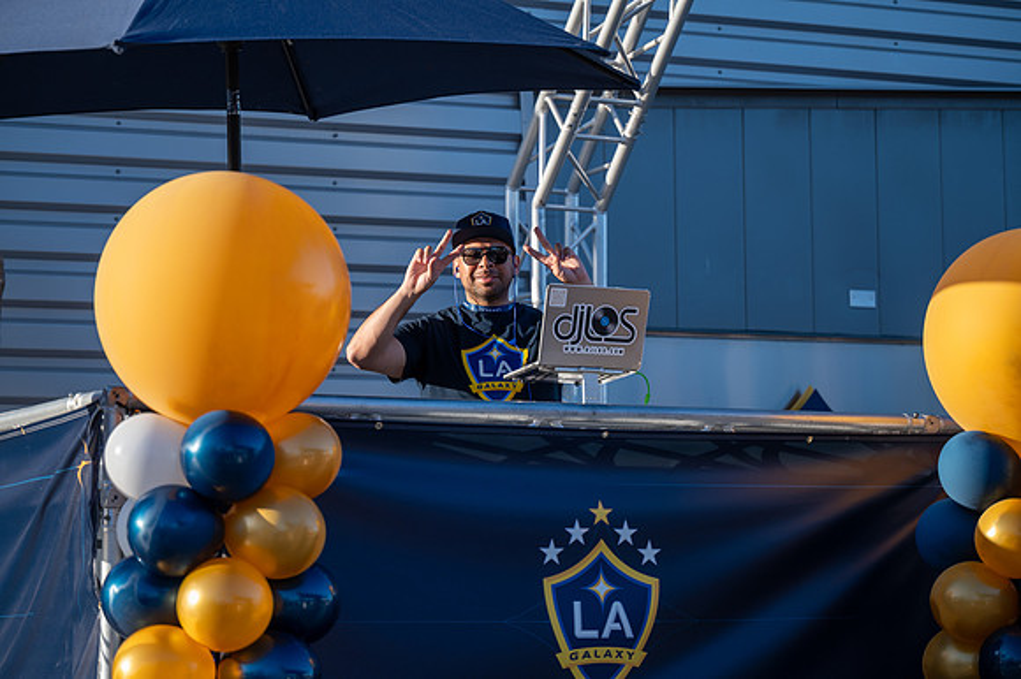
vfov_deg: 14.2
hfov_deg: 21.3
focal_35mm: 96
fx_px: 2721
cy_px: 340
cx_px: 510
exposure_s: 1/800
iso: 125
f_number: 2.8
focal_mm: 96
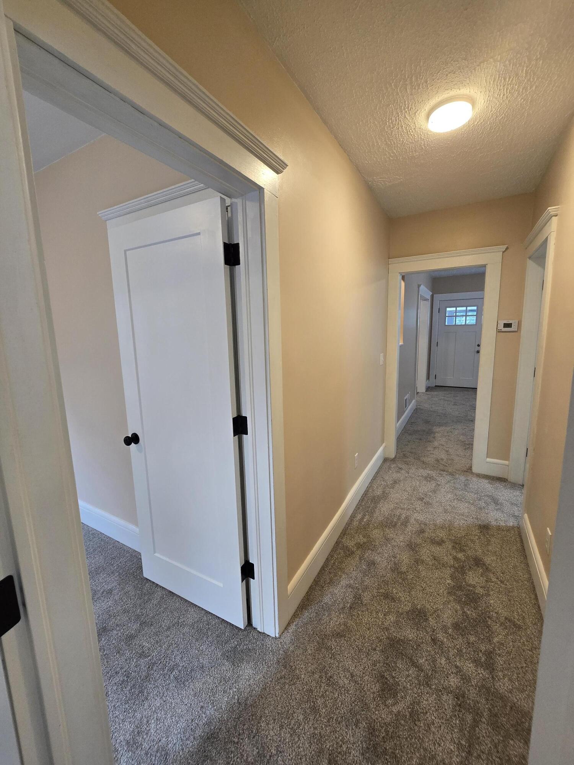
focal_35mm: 13
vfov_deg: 106.2
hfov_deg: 89.9
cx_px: 287
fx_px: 287
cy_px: 382
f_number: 2.2
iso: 200
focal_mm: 2.2
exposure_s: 1/60
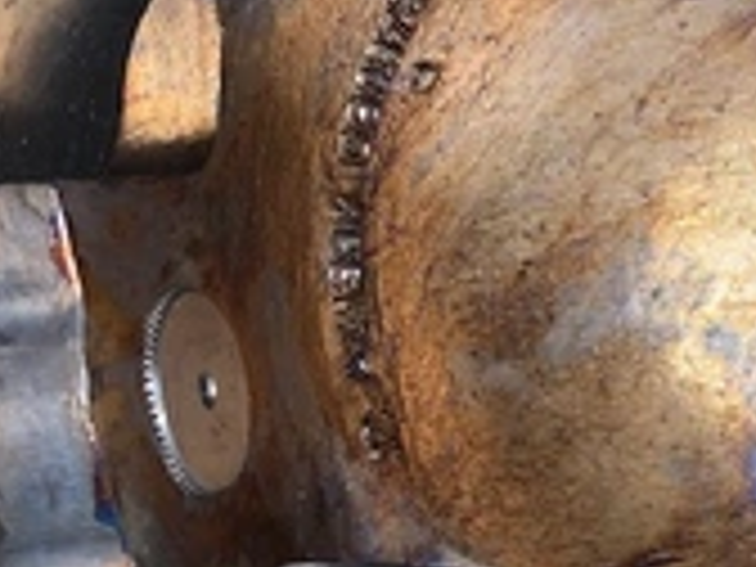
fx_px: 1354
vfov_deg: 23.6
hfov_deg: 28.6
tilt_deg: -1.4
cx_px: 814
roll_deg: -2.7
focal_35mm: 62
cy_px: 274
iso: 25
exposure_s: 1/9
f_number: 1.8
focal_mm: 4.25
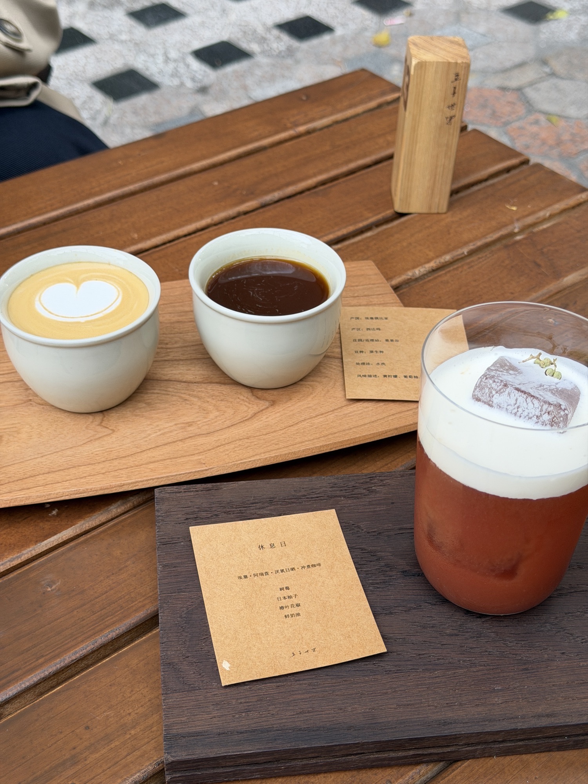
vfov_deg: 39.7
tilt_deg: -39.7
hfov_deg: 30.3
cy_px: 392
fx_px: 1087
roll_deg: -0.3
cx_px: 294
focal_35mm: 48
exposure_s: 1/392
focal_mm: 6.76
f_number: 1.78
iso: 64
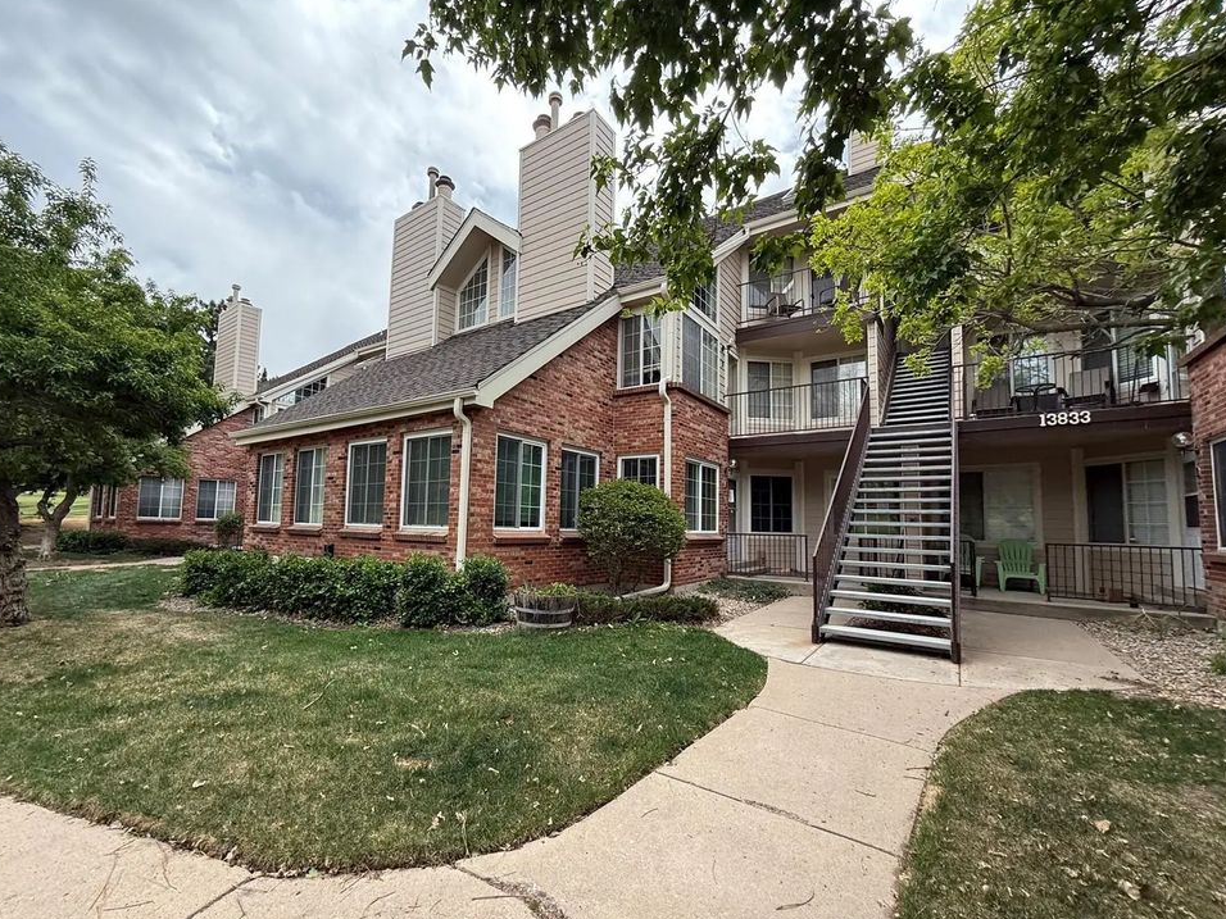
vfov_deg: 81.7
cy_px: 483
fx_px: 531
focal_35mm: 15
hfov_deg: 98.1
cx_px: 576
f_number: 2.2
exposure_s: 1/569
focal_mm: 2.22
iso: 64
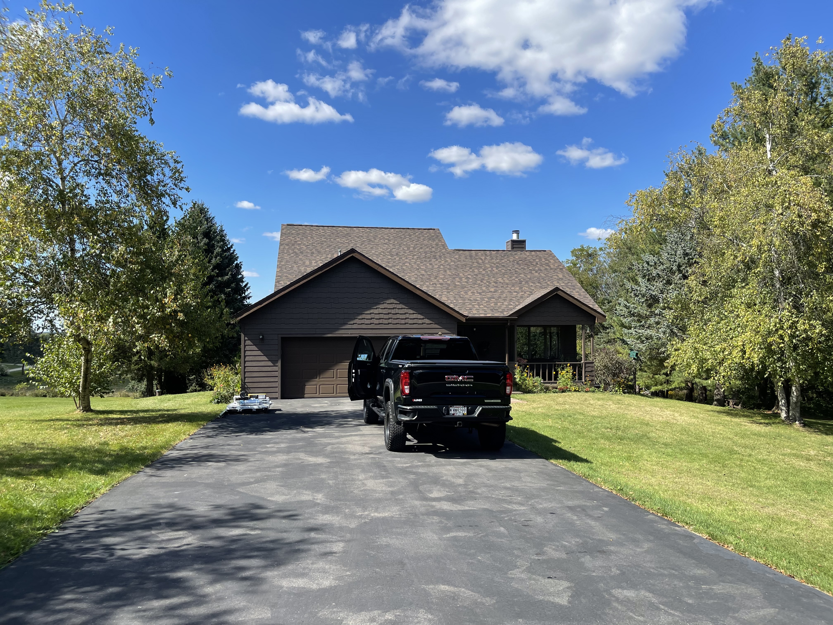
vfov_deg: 54.9
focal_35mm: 25
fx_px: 602
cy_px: 312
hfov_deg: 69.4
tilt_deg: +2.1
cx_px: 416
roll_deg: -0.9
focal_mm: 5.1
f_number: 1.6
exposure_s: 1/2387
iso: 32
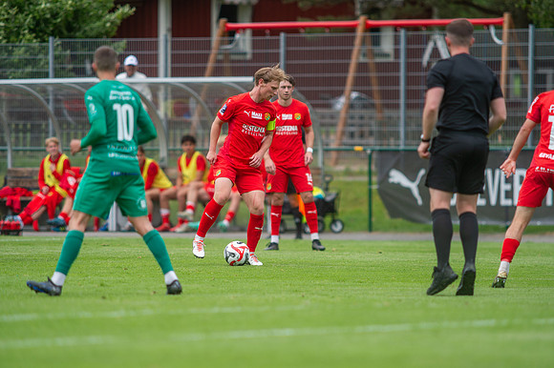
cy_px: 184
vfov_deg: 3.1
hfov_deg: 4.7
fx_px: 6751
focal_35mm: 439
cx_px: 277
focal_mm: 420
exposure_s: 1/1600
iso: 360
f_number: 4
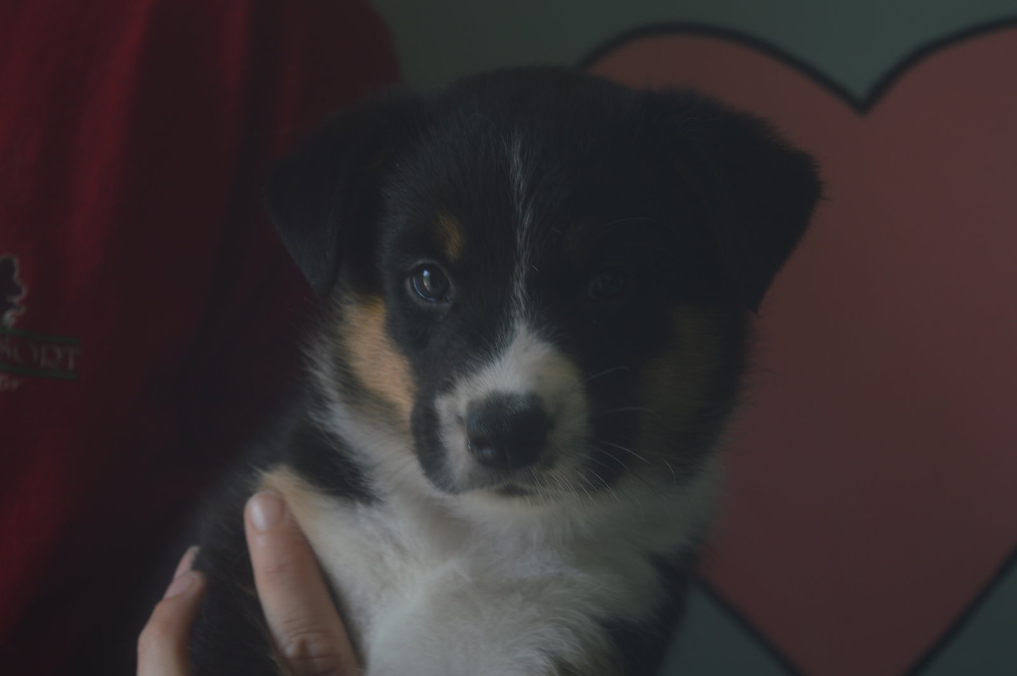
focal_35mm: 82
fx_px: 2329
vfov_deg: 16.5
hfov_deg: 24.6
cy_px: 338
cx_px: 508
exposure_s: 1/25
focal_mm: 55
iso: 100
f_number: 5.6
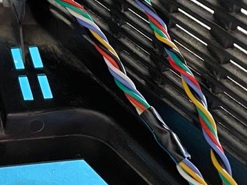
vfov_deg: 15.7
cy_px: 22
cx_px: 18
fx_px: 663
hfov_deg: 20.6
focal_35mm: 93
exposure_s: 1/35
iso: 640
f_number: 1.6
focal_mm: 4.2
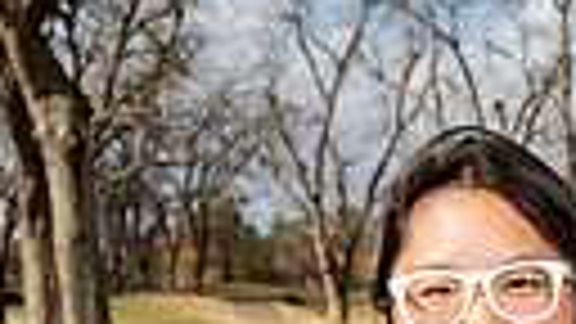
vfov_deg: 7.2
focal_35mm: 151
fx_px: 2306
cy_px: 963
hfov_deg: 14.2
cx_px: 441
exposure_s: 1/250
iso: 100
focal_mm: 41
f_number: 8
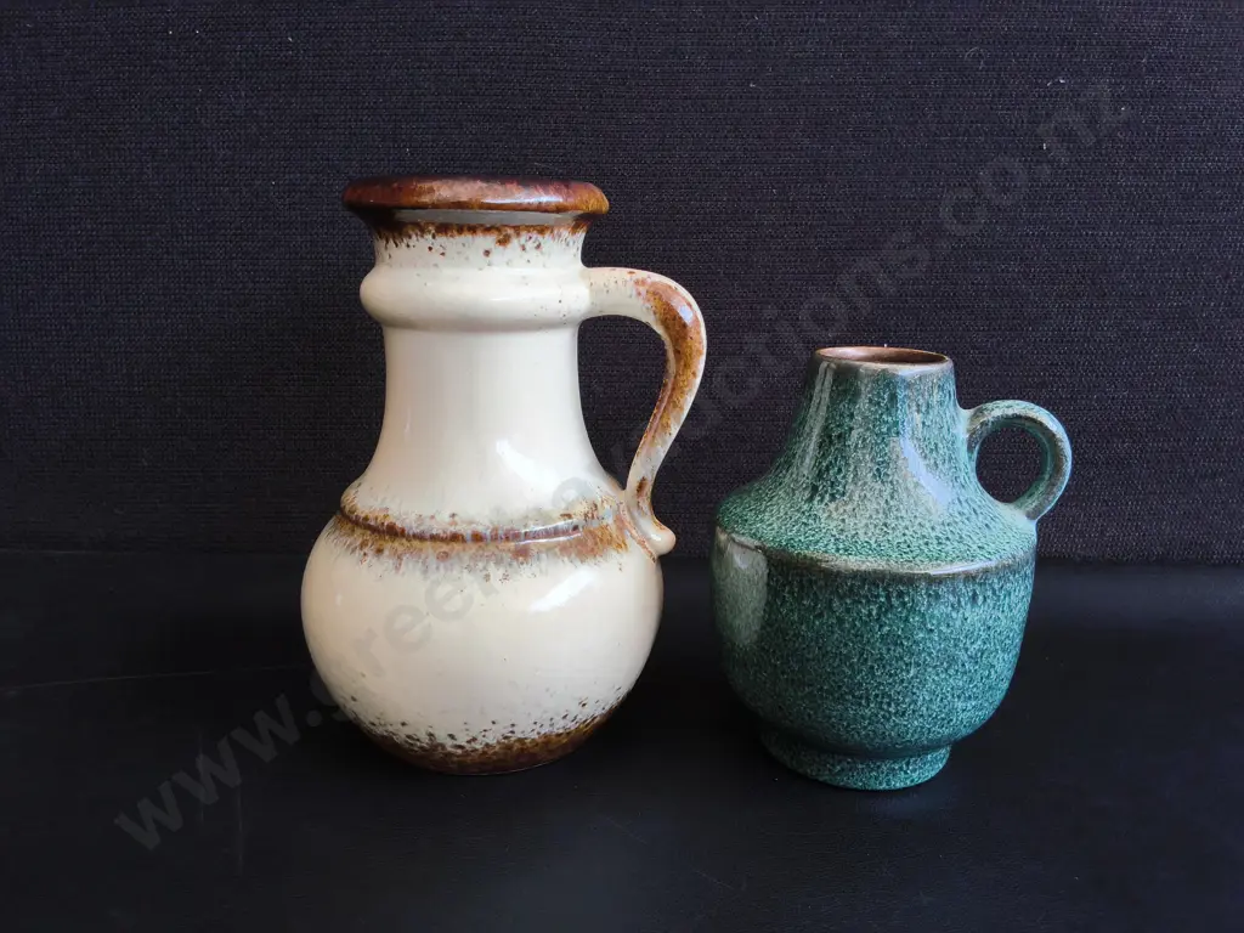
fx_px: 970
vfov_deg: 51.4
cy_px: 466
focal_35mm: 27
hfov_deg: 65.3
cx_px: 622
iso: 64
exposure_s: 1/100
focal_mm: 2.87
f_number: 2
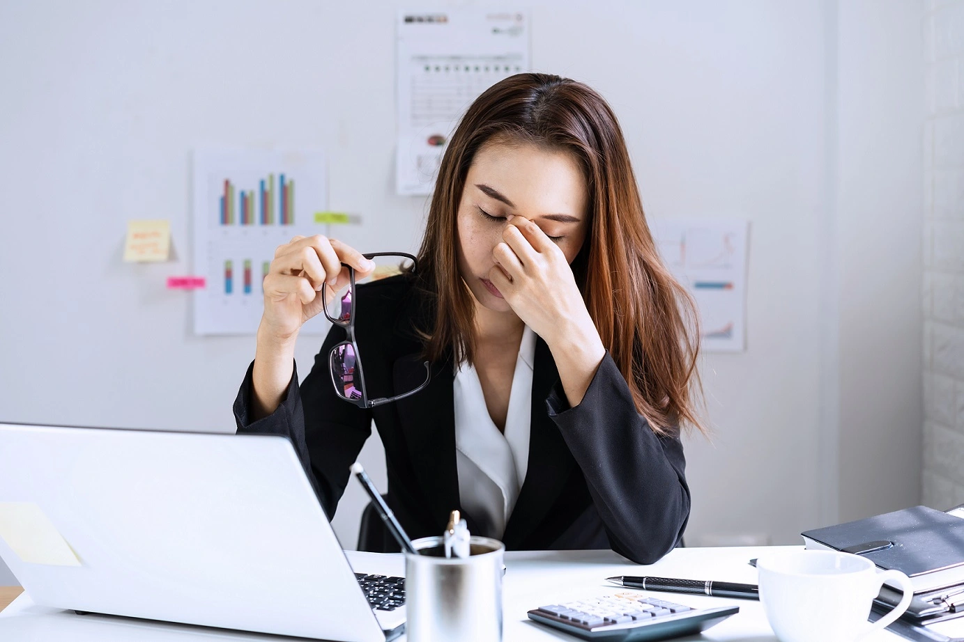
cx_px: 482
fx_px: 1473
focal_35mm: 55
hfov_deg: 36.2
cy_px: 321
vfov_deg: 24.6
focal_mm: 55
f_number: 3.5
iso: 100
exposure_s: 1/30
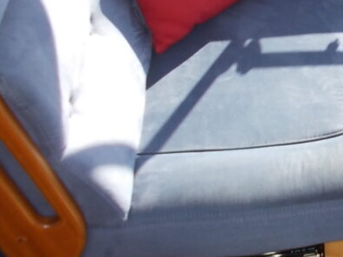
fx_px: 674
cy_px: 37
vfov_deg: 21.2
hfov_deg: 25.8
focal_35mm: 68
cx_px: 404
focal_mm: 4.6
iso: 80
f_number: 3.2
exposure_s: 1/160
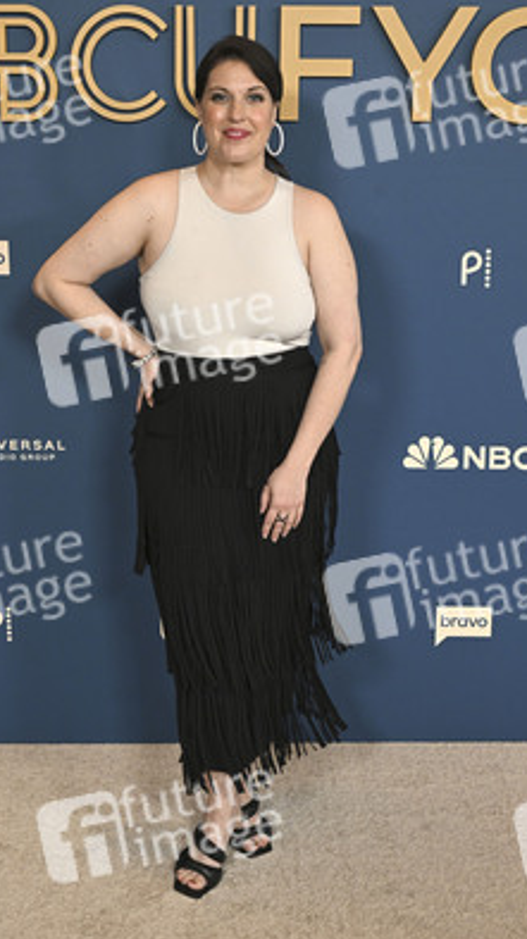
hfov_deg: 23.9
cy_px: 470
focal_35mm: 50
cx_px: 229
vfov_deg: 41.4
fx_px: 1245
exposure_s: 1/320
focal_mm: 47
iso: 2000
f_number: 5.6
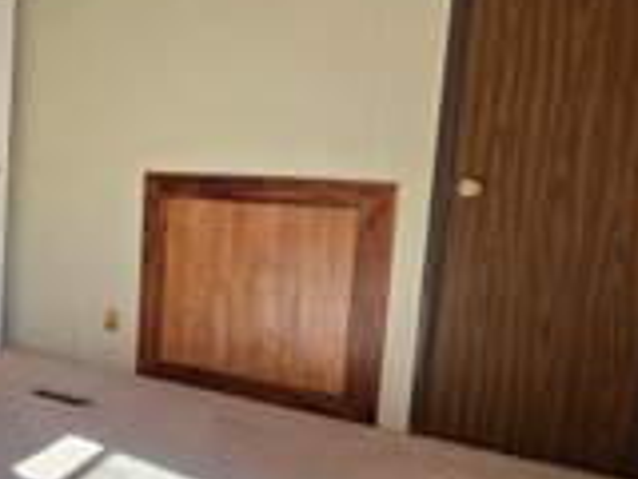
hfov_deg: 35.8
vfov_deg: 36.8
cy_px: 216
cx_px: -152
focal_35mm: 39
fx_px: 719
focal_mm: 2.2
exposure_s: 1/120
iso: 25
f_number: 1.9
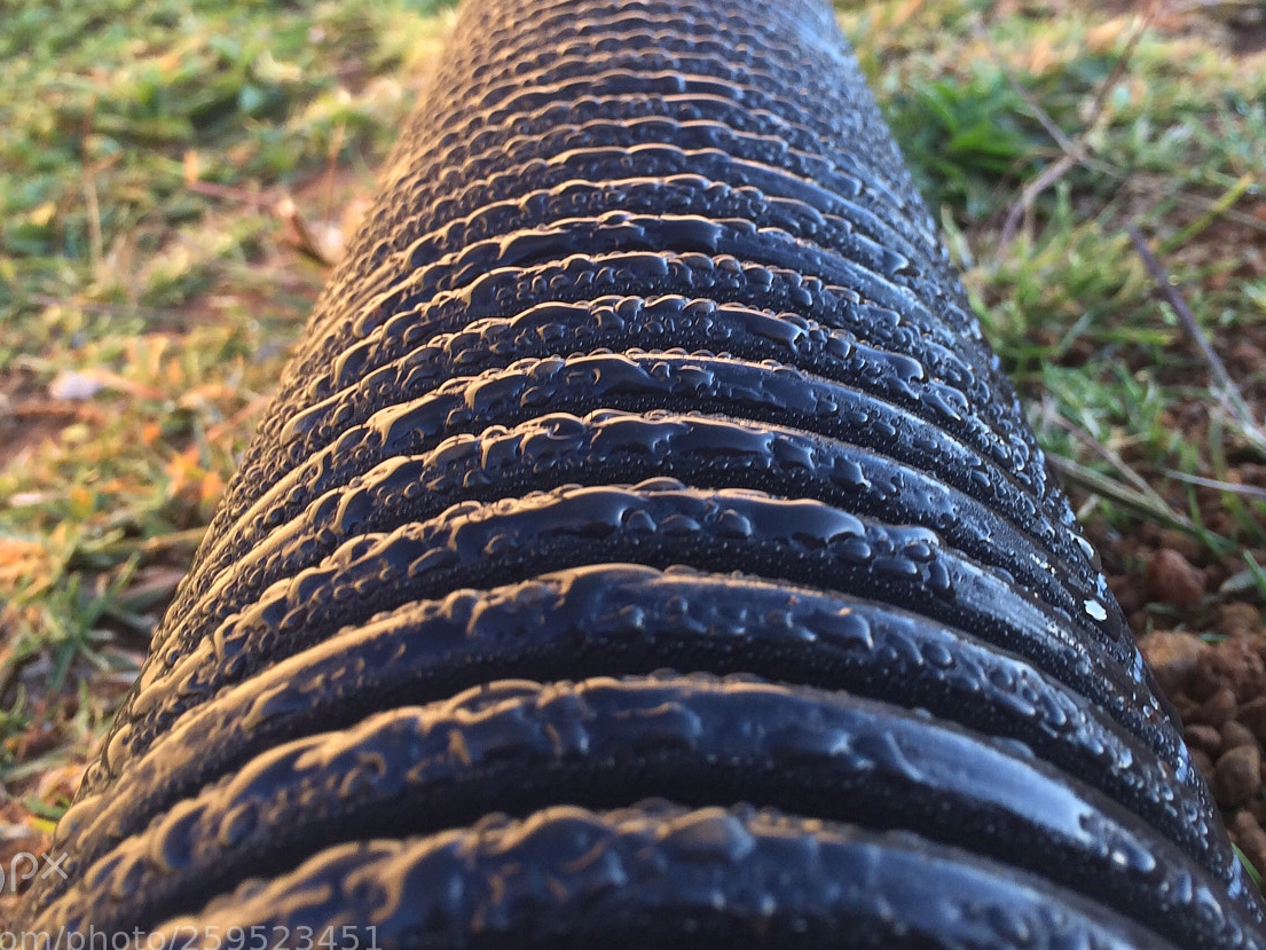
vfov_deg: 34.1
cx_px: 700
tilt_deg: -24.6
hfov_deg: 44.7
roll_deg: +14.6
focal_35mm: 42
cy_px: 341
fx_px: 1536
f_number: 2.2
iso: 64
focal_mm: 4.15
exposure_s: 1/100
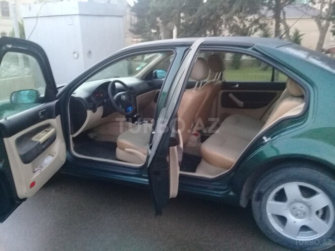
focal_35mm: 31
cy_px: 126
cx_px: 168
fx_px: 300
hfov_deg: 58.4
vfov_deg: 45.4
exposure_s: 1/17
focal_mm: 3.3
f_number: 2.2
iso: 320
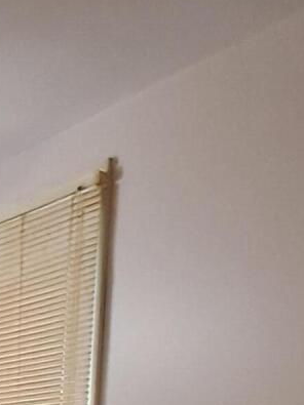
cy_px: 672
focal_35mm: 81
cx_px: -83
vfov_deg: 19.6
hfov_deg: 17.2
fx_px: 949
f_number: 2.2
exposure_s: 1/33
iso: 200
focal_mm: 1.64
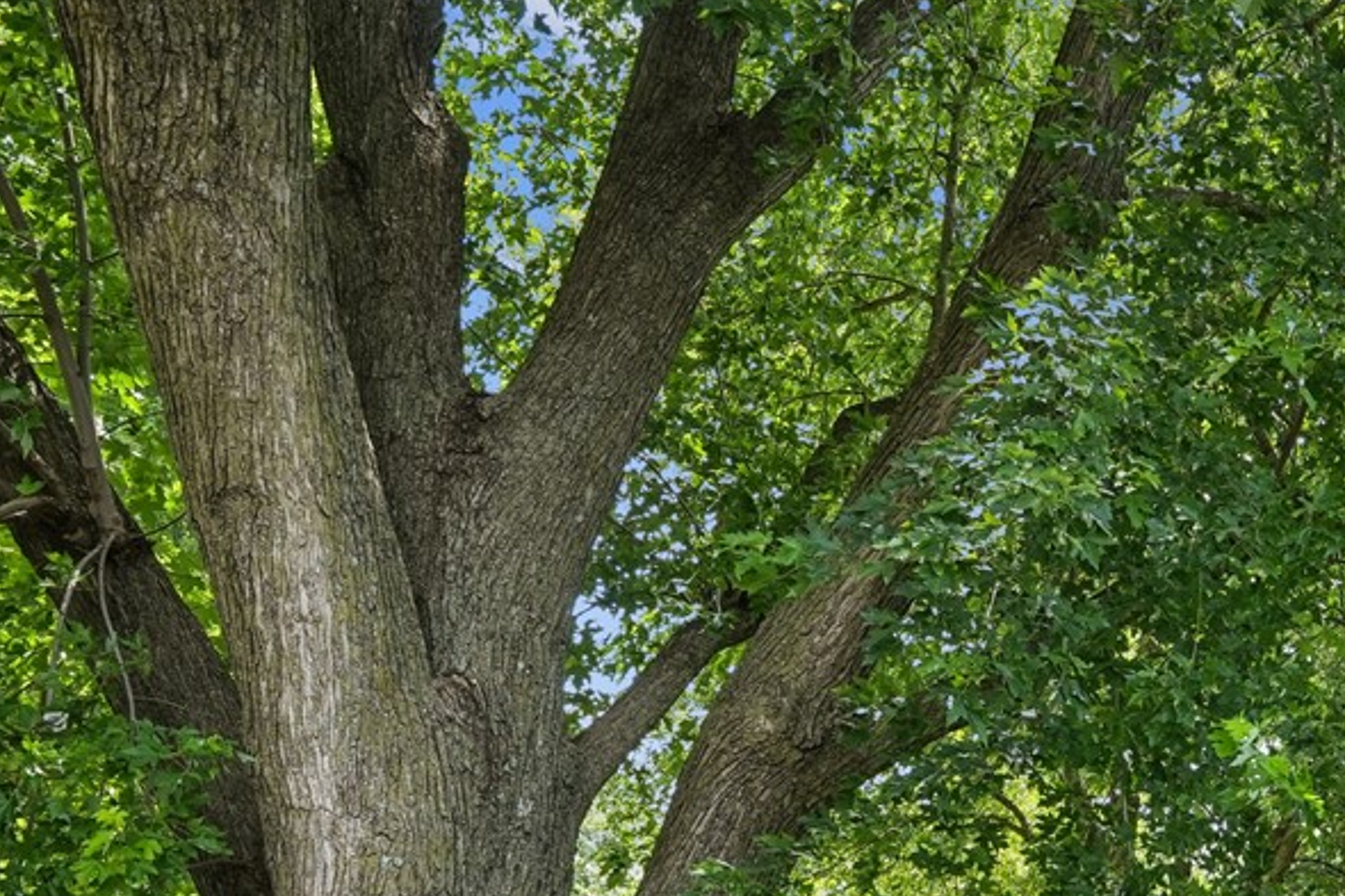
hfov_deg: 36.8
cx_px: 1437
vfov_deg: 25.7
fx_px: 1718
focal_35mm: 46
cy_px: 1116
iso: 400
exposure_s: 1/80
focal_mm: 16
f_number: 10
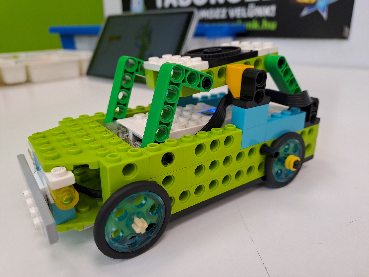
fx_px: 266
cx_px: 184
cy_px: 138
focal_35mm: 25
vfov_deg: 54.9
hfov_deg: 69.4
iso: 64
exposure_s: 1/50
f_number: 1.8
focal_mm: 4.65
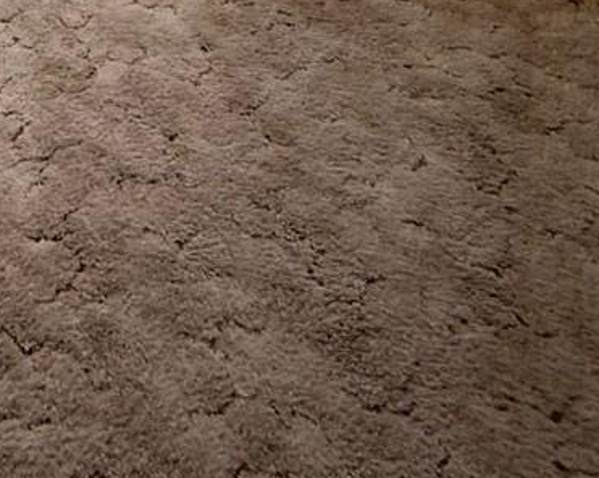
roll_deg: +1.5
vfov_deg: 18.4
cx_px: -74
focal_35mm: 59
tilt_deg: -10.1
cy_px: -446
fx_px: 1045
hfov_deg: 28.7
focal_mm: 2.22
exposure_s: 1/99
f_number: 2.2
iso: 64
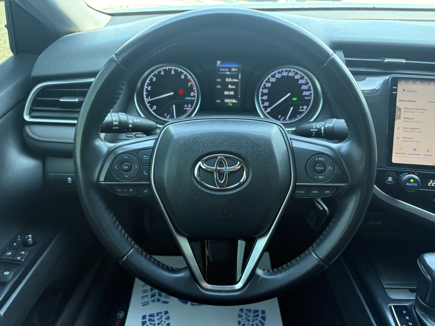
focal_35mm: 26
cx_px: 218
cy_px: 163
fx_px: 327
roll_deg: +0.5
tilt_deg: -33.5
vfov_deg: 53.1
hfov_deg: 67.3
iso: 125
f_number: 1.6
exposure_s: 1/68
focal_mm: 5.96
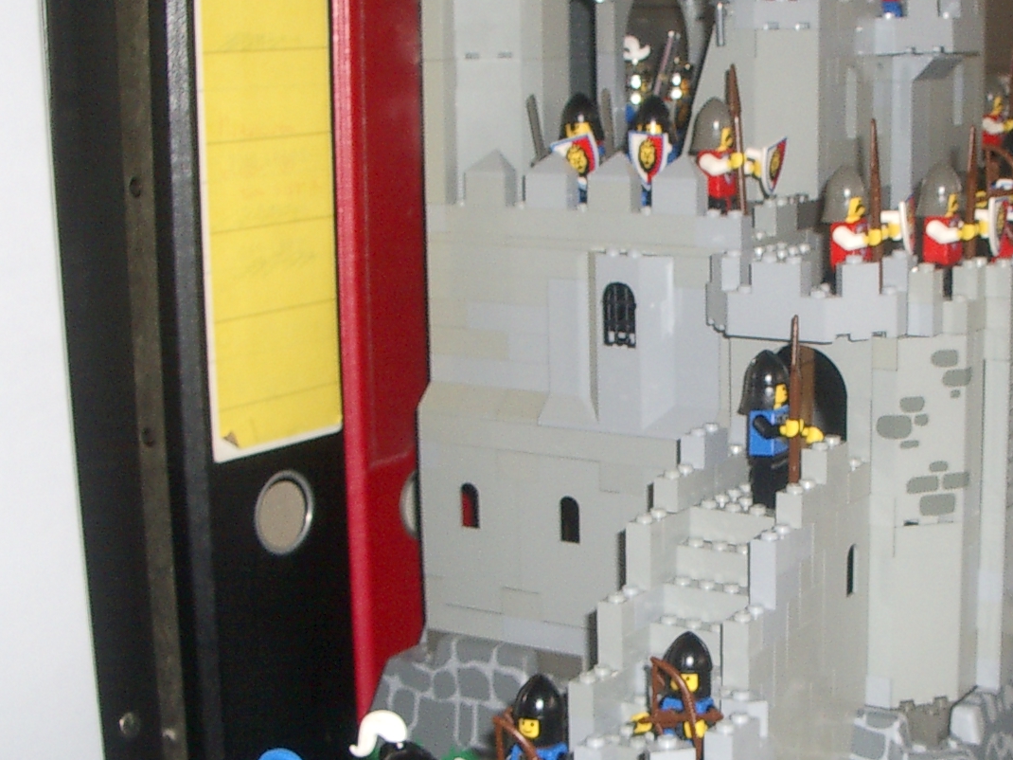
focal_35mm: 67
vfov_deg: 21.9
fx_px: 1960
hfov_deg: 28.5
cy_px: 492
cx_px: 771
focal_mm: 5.8
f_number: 4.3
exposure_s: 1/40
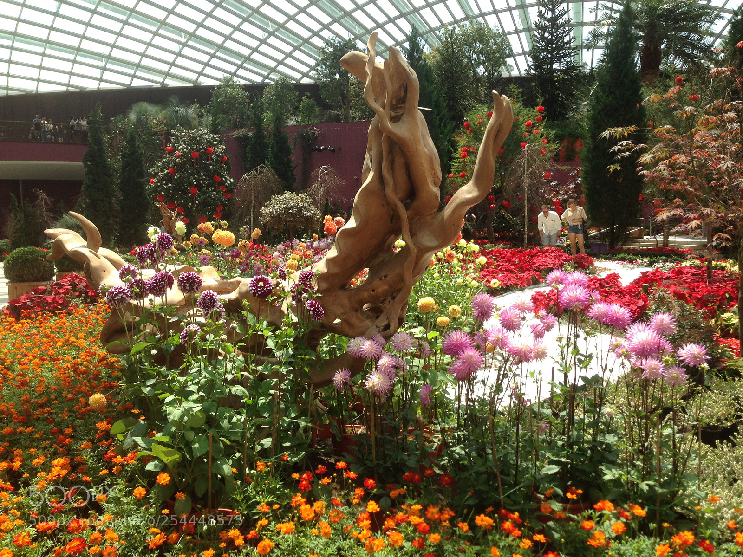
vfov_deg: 42.9
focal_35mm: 33
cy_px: 278
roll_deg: -0.5
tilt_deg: -5.6
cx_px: 372
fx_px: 708
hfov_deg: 55.4
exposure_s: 1/553
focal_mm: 4.12
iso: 50
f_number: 2.4
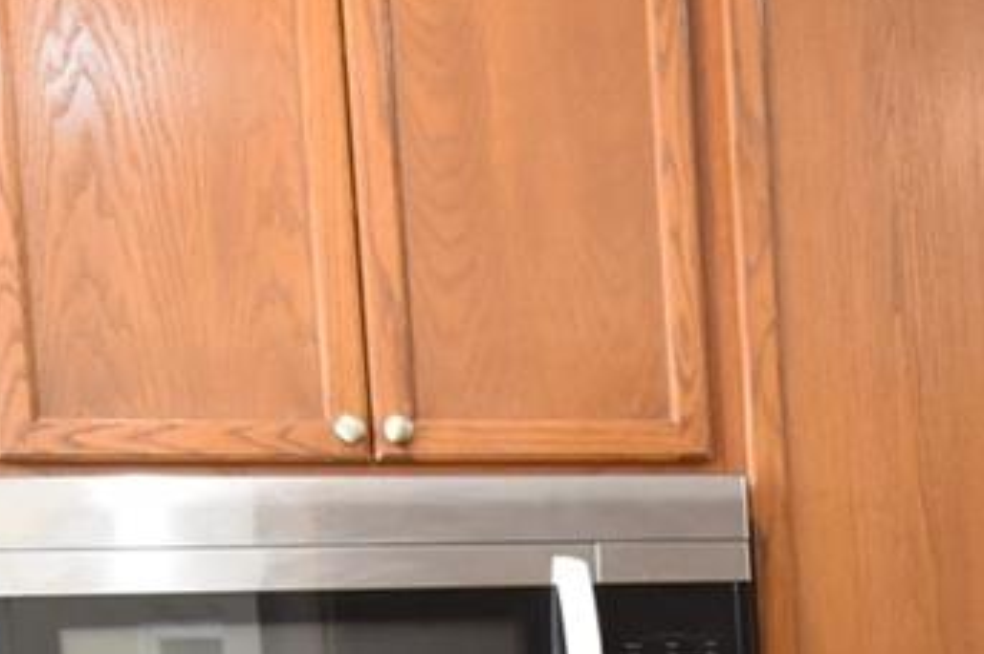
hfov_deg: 27.9
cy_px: 912
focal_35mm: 70
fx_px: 1911
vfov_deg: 17.8
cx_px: 872
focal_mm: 10
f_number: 3.5
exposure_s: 1/60
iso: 1800
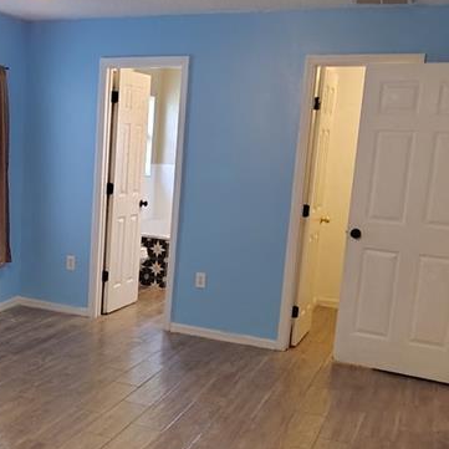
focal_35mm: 47
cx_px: 63
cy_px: 272
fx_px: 690
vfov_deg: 35.9
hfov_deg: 34.5
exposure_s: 1/24
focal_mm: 2.13
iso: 626
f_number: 2.2
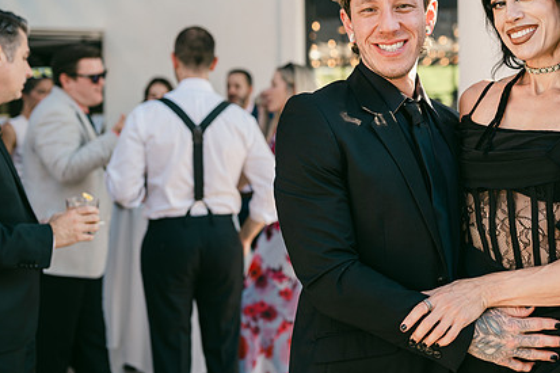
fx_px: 793
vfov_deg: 26.4
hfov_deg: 38.4
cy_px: 146
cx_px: 374
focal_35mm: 51
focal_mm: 35
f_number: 2
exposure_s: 1/400
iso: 64
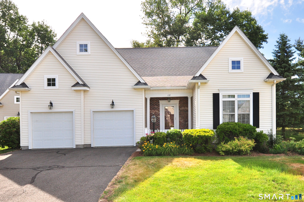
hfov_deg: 77.4
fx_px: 190
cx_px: 152
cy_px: 101
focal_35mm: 22
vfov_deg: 56.0
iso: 400
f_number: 8
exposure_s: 1/500
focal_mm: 15
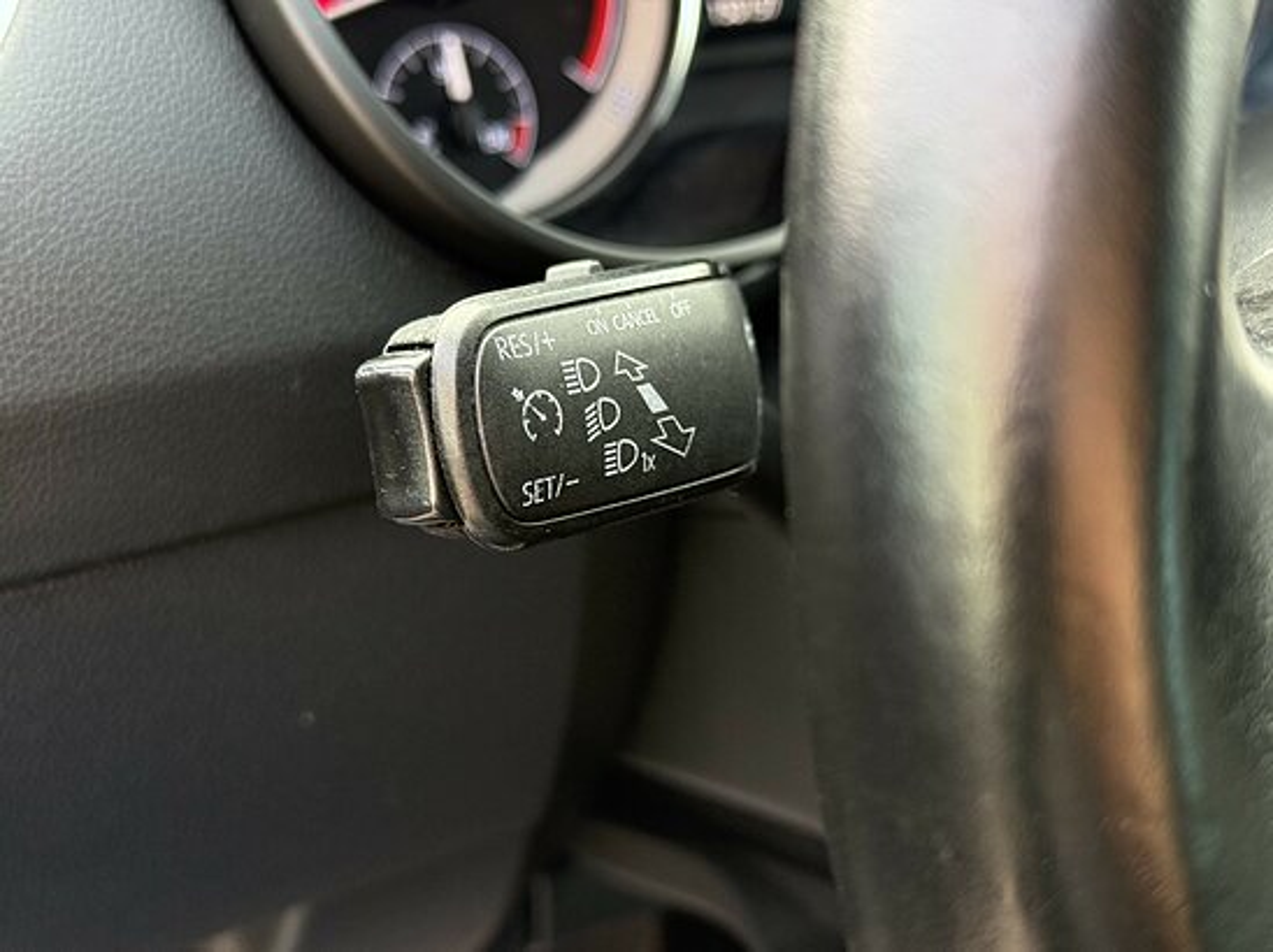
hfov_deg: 39.7
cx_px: 636
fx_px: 1764
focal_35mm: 48
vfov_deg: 30.2
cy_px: 476
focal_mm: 6.76
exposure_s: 1/140
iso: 160
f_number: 1.78
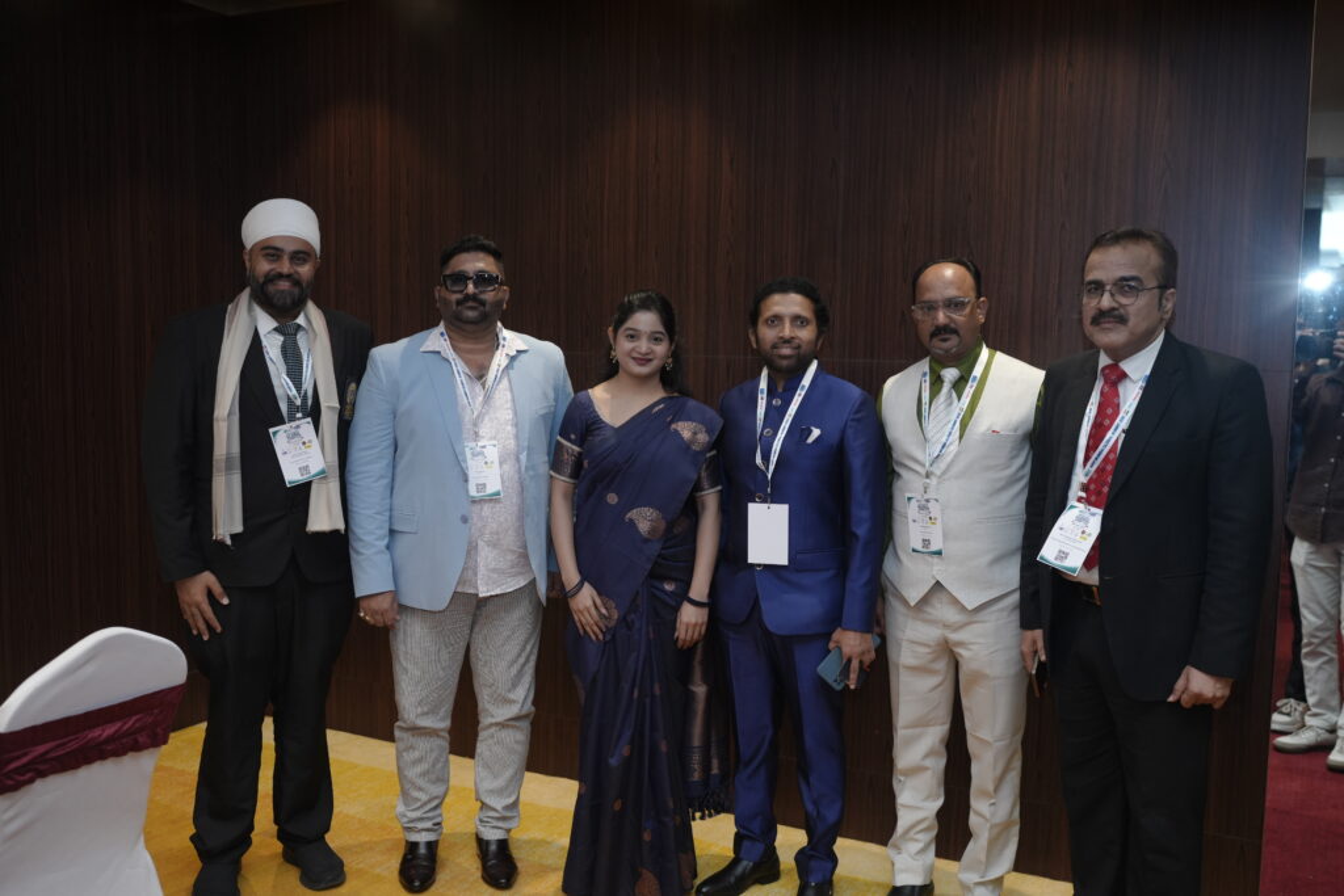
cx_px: 672
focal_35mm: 35
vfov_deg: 37.9
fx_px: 1307
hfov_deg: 54.4
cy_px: 448
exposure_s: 1/250
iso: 1000
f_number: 2.5
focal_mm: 35
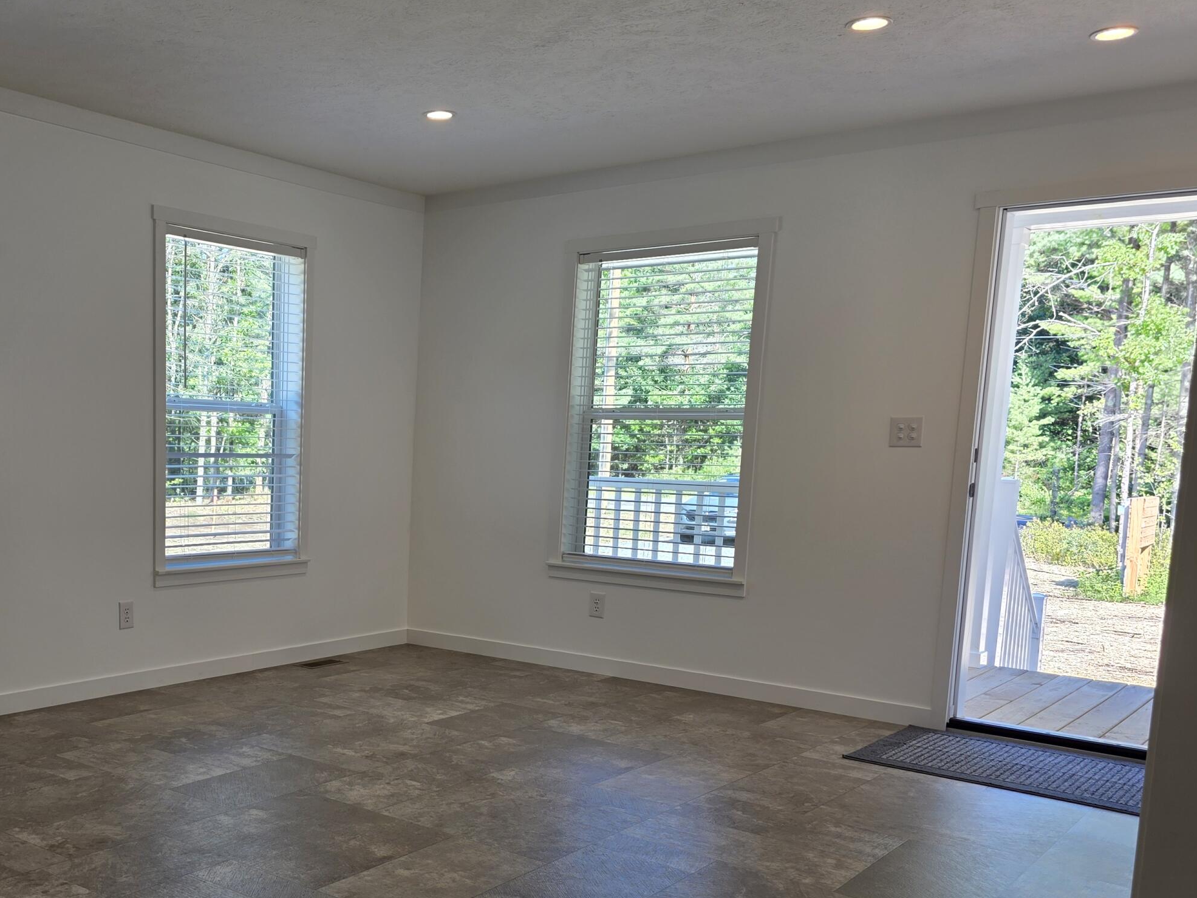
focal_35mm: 35
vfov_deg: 40.1
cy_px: 611
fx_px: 1210
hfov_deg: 50.4
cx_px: 298
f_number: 1.7
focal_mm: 6.3
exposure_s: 1/120
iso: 32
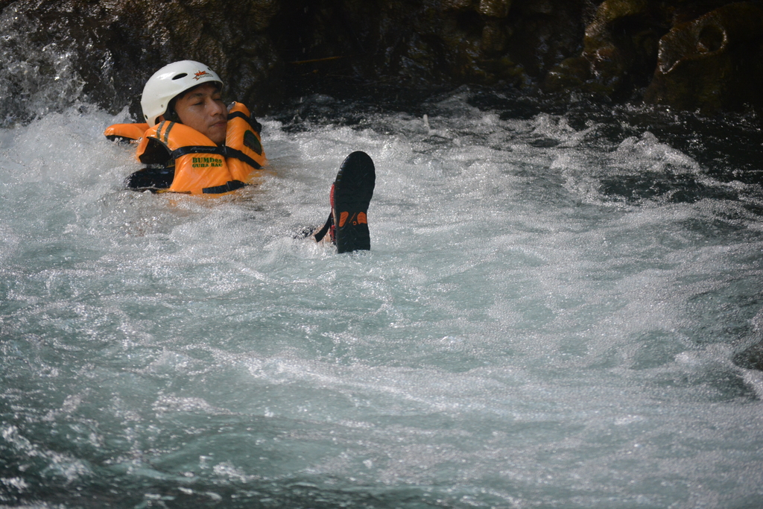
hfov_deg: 13.0
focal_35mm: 158
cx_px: 382
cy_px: 254
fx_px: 3338
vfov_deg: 8.7
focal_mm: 105
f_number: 4.5
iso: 1400
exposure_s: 1/500
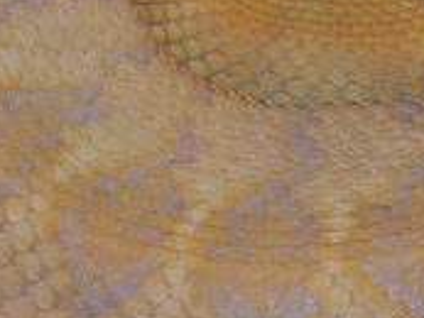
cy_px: -81
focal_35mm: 460
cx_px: 379
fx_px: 5638
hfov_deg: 4.3
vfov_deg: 3.2
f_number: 5.8
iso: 400
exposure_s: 1/80
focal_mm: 20
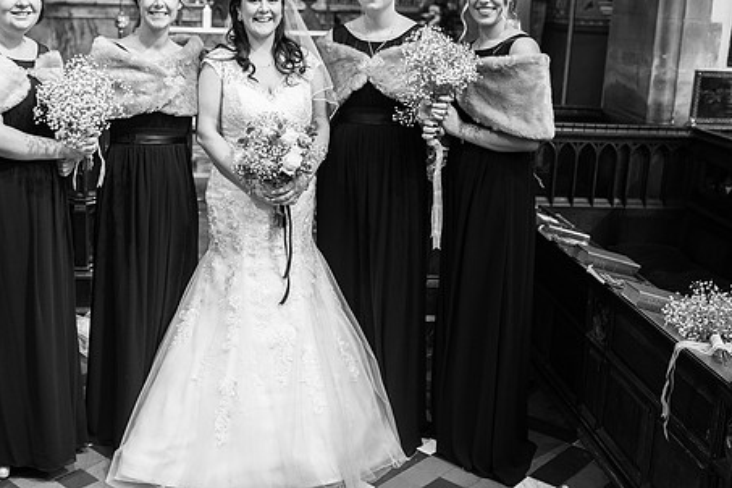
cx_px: 270
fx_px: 956
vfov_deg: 28.5
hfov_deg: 41.6
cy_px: 183
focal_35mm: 47
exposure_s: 1/100
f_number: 2.5
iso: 1000
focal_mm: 35
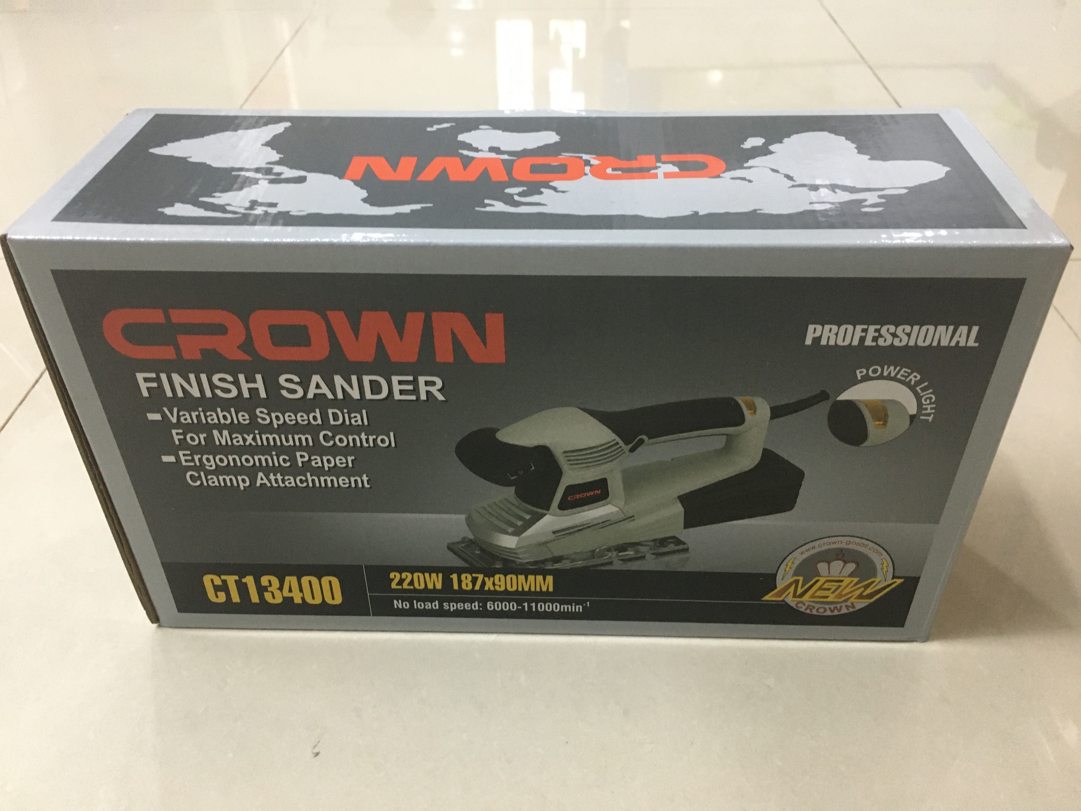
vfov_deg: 48.2
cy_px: 406
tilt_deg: -37.1
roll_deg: -0.4
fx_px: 906
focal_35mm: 29
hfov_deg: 61.7
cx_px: 540
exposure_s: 1/20
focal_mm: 4.15
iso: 200
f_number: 2.2
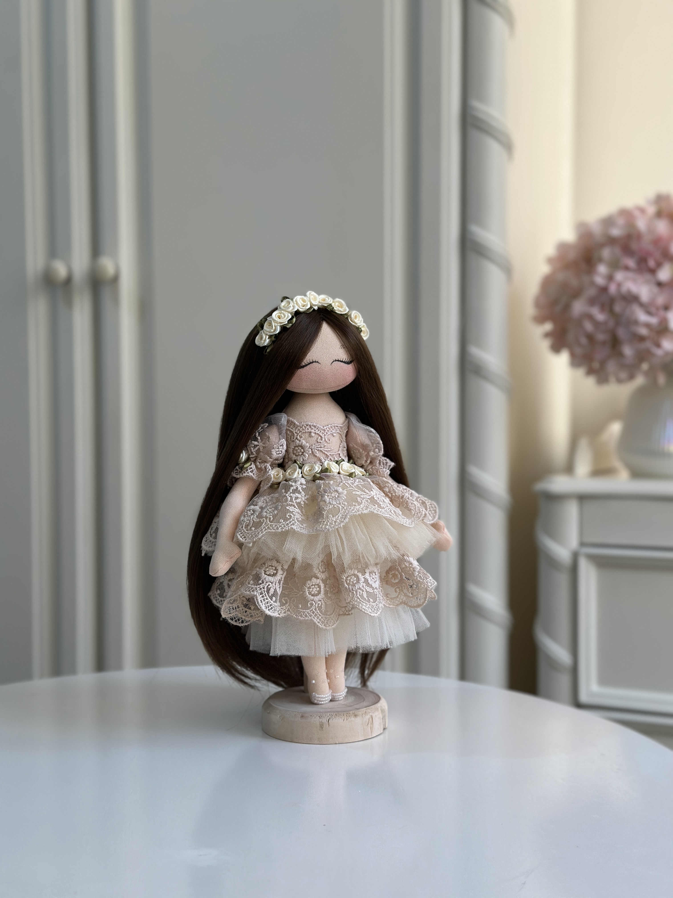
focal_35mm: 48
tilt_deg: -2.5
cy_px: 449
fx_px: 1244
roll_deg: +0.3
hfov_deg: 30.3
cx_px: 336
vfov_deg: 39.7
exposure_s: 1/100
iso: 100
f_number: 1.78
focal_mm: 6.86
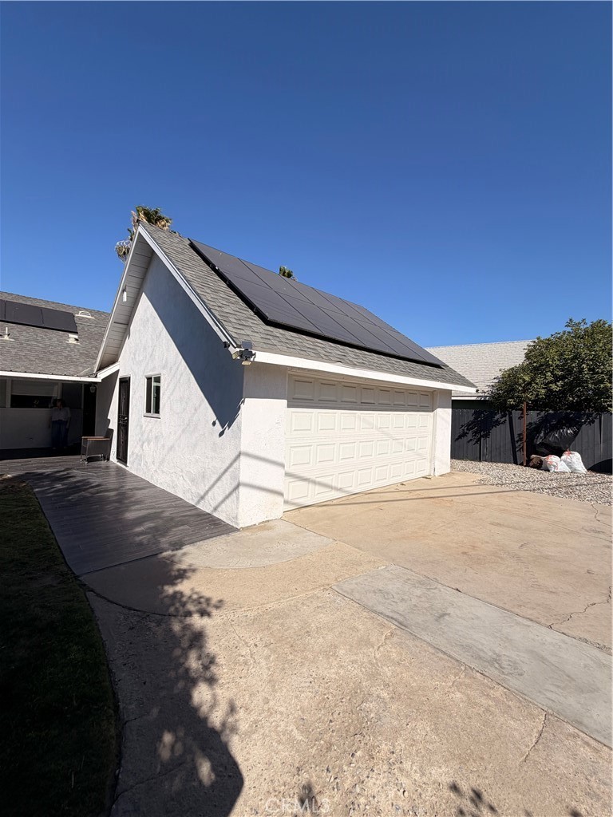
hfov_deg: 85.7
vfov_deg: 102.1
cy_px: 408
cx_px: 306
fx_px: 331
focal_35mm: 14
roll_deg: -2.0
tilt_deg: +0.1
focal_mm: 2.22
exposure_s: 1/1534
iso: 20
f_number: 2.2
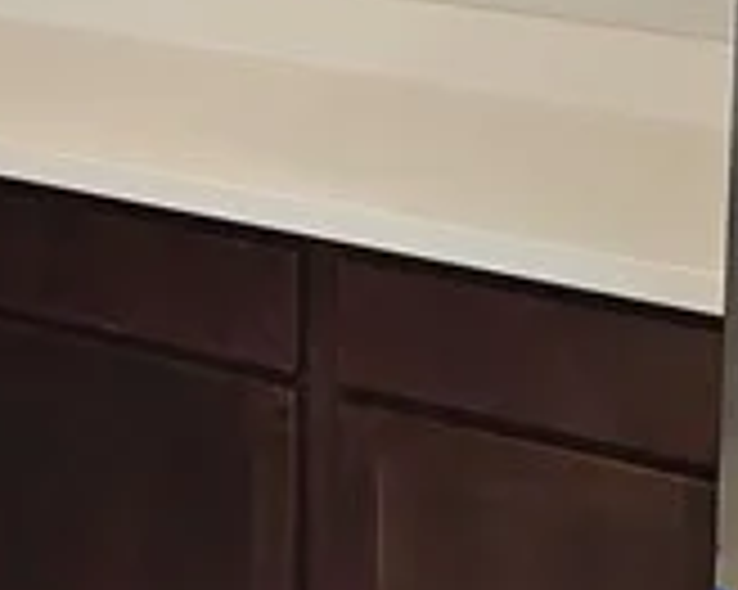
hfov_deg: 13.8
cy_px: -32
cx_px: 274
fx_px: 3056
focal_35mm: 140
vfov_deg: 10.9
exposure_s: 1/59.2
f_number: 1.8
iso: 193
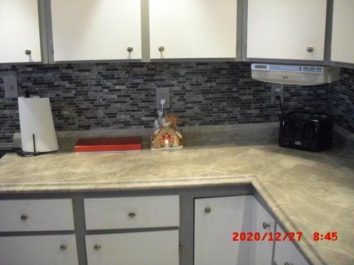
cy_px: 132
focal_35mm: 38
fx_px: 389
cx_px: 177
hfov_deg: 49.0
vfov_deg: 37.7
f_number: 2.8
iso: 800
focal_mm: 6.2
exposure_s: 1/100
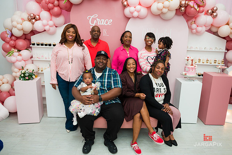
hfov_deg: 67.4
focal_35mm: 27
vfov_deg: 47.9
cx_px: 116
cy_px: 78
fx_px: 174
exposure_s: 1/200
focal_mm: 27
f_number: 4
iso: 1000
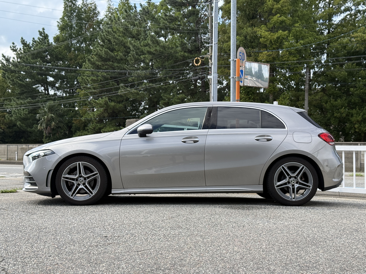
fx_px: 508
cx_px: 183
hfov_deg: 39.7
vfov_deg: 30.3
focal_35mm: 48
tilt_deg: +2.1
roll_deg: -0.7
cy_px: 137
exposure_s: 1/1678
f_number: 1.78
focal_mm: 6.76
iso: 64
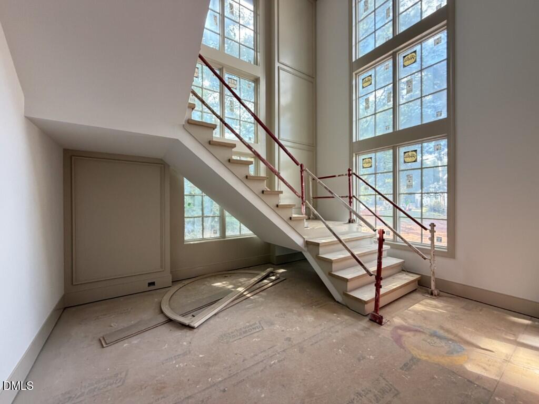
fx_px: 218
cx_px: 270
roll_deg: +0.2
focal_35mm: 14
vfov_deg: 85.7
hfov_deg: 102.1
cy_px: 202
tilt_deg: -0.6
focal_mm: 2.22
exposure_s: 1/121
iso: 200
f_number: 2.2
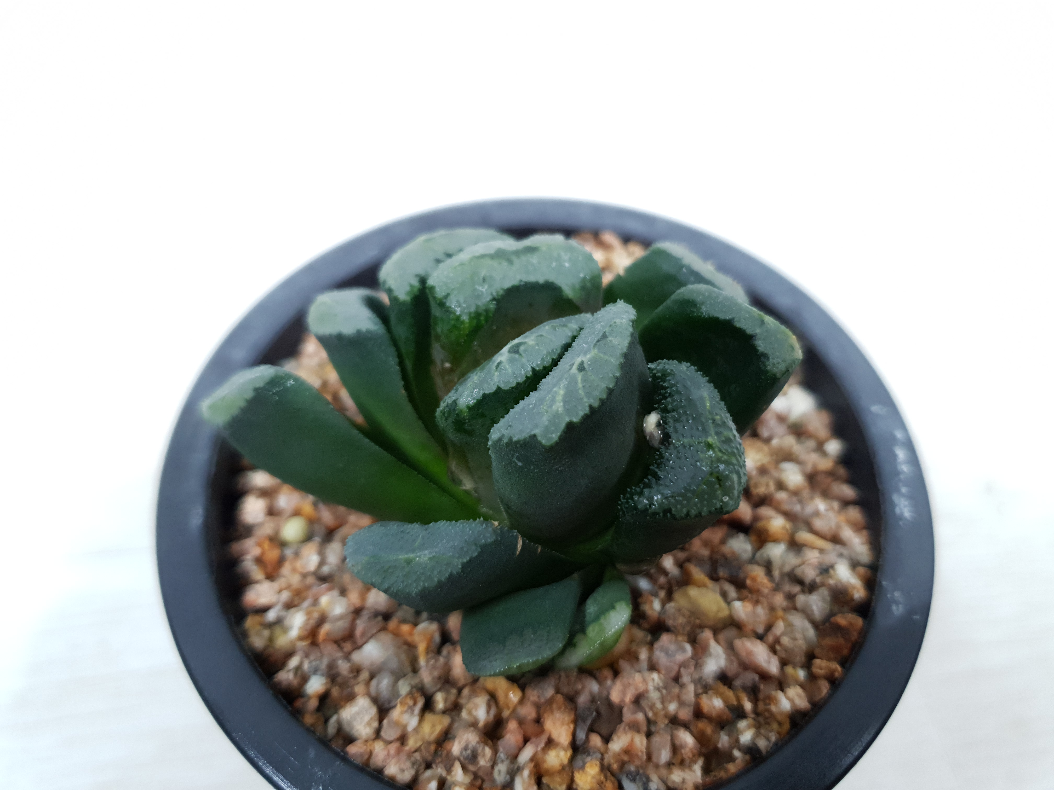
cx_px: 527
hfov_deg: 67.3
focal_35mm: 26
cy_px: 395
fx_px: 792
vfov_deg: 53.1
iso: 160
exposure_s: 1/60
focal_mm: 4.32
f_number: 1.5
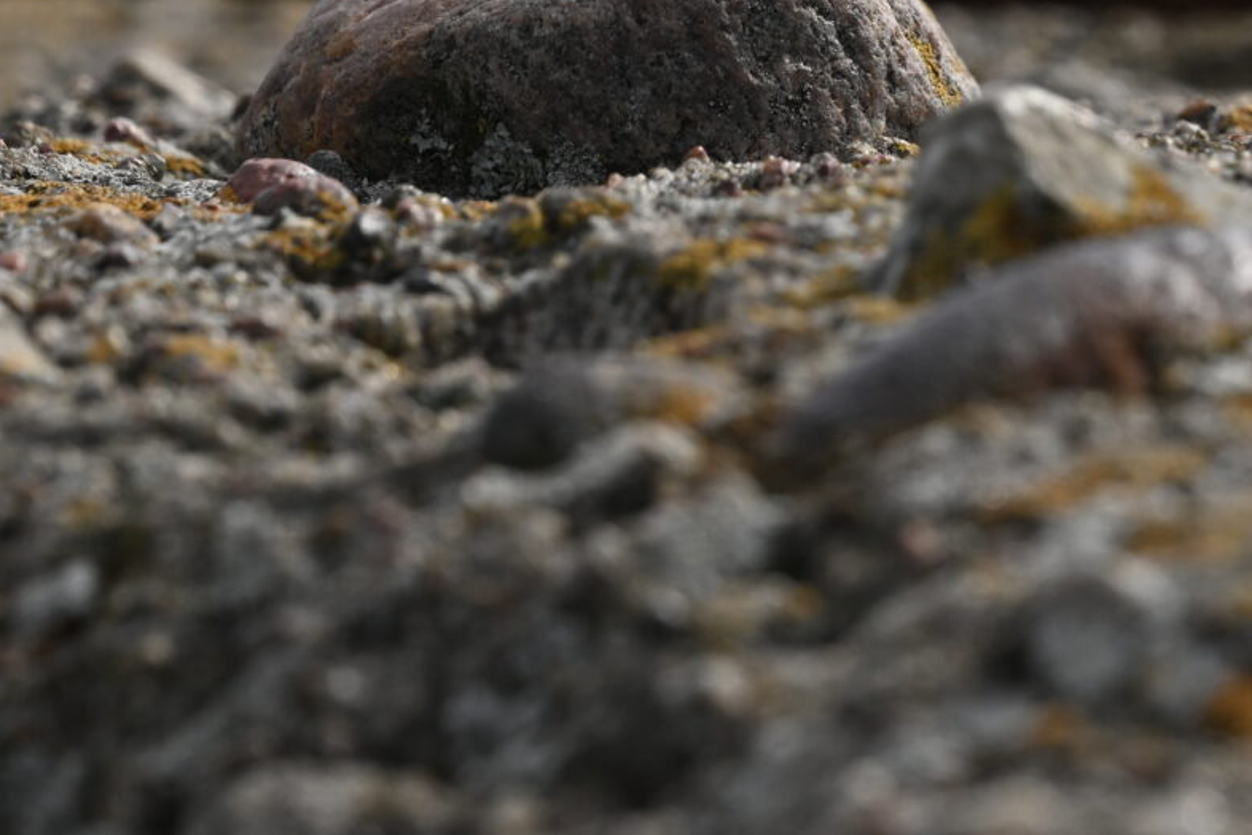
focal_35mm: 391
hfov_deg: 5.3
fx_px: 13597
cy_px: -283
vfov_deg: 3.5
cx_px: 870
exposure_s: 1/200
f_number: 11
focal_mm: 120
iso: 100
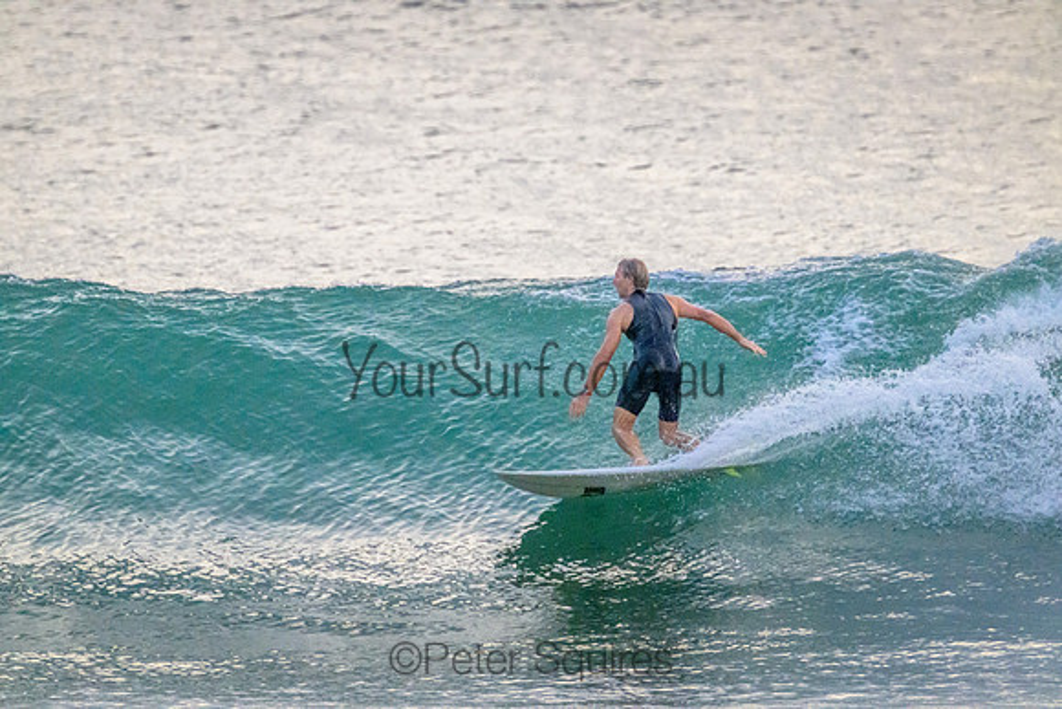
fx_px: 23604
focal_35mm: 800
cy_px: 354
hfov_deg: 2.6
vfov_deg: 1.7
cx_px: 531
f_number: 11
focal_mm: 800
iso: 8000
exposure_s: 1/2000
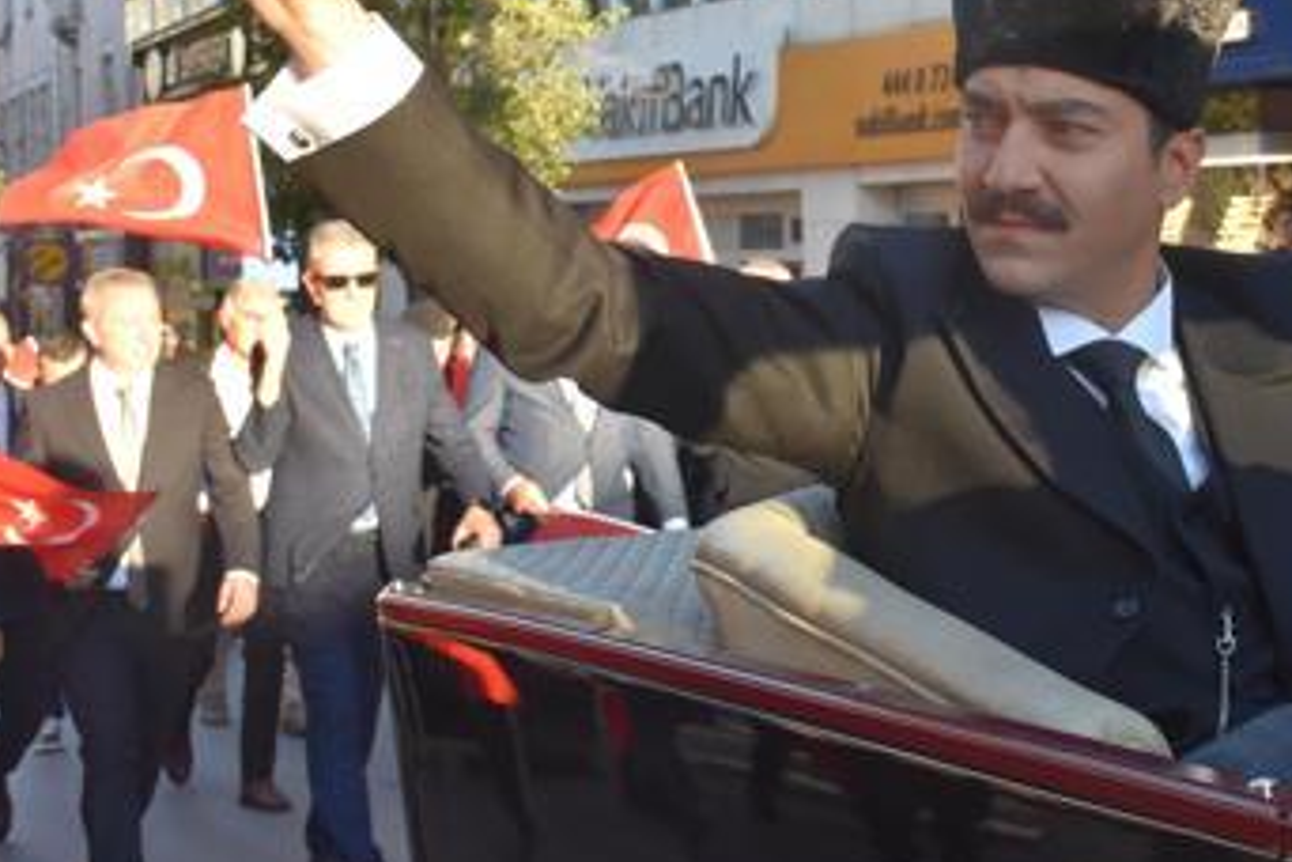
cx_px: 1075
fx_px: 2616
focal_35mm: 73
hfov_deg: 27.1
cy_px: 238
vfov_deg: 18.6
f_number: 8
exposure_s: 1/250
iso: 800
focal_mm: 27
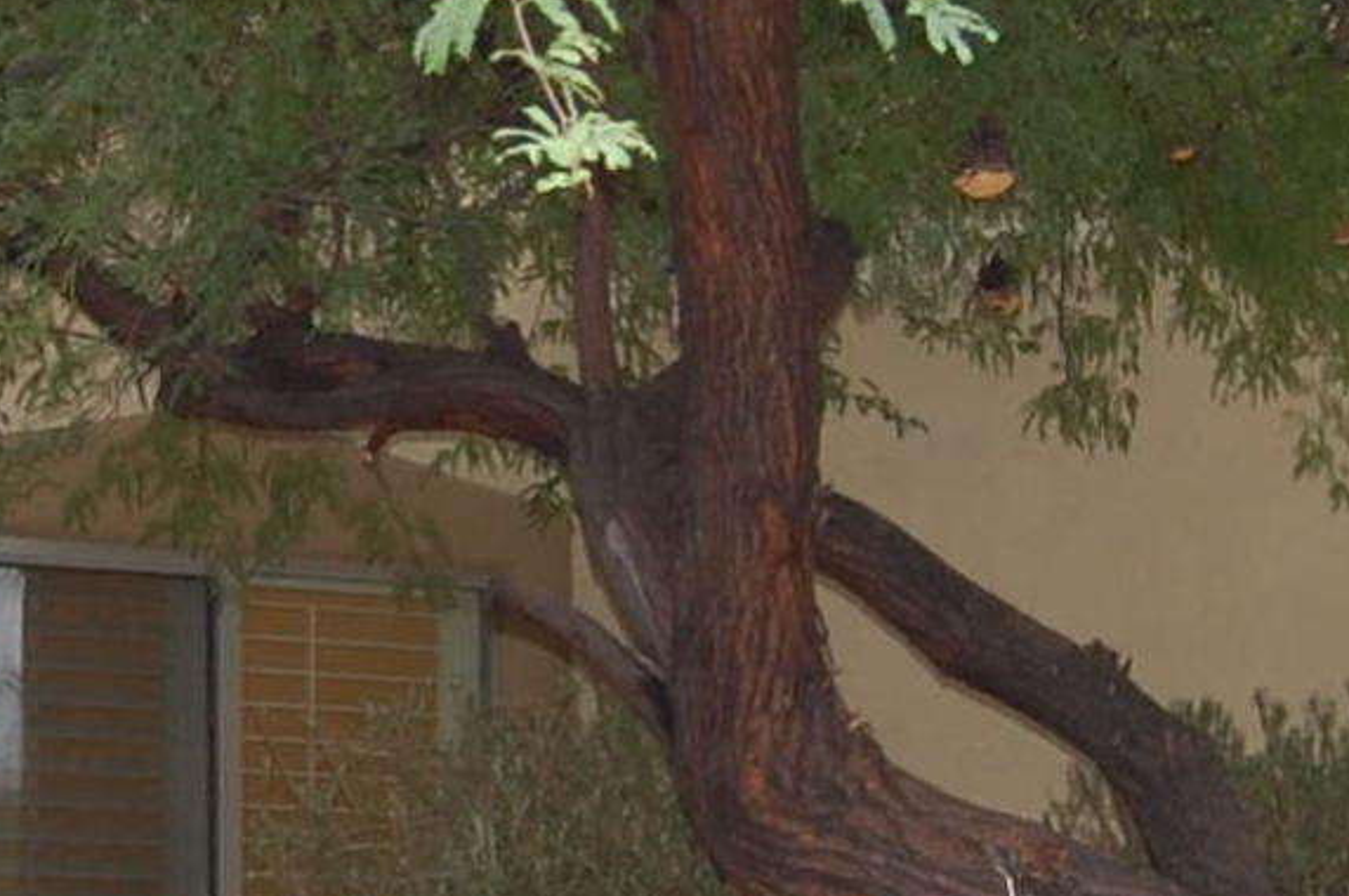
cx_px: 179
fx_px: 6475
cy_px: 245
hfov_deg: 11.8
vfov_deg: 7.9
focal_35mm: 173
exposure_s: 1/60
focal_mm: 22
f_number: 3.8
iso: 400
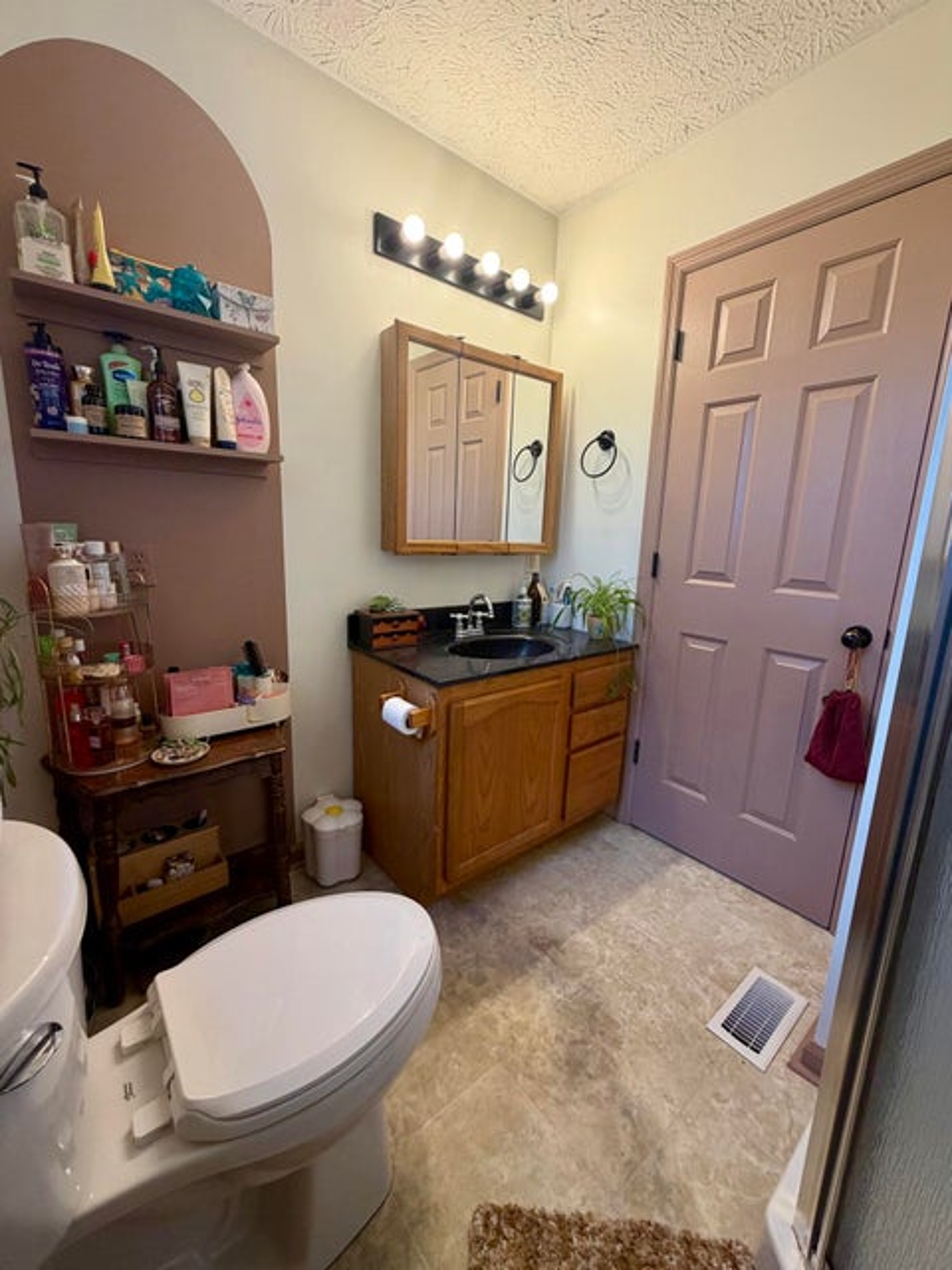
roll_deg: -1.9
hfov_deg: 85.7
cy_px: 635
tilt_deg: -11.3
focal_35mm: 14
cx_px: 476
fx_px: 513
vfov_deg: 102.1
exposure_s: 1/120
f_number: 2.2
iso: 80
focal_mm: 2.22
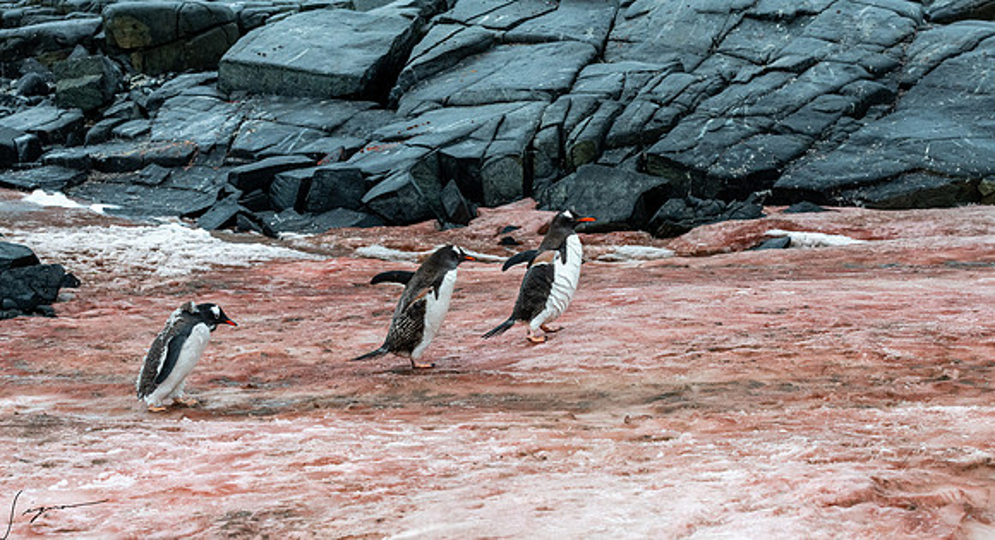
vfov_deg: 13.5
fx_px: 2281
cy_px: 359
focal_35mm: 87
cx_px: 512
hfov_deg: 24.6
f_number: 8
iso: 1000
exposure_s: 1/640
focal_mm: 70
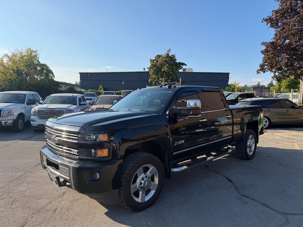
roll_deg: +0.3
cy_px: 114
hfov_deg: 71.6
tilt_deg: -3.6
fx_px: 210
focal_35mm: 24
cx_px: 152
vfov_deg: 56.8
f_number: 1.78
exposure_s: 1/3021
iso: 80
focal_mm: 6.76
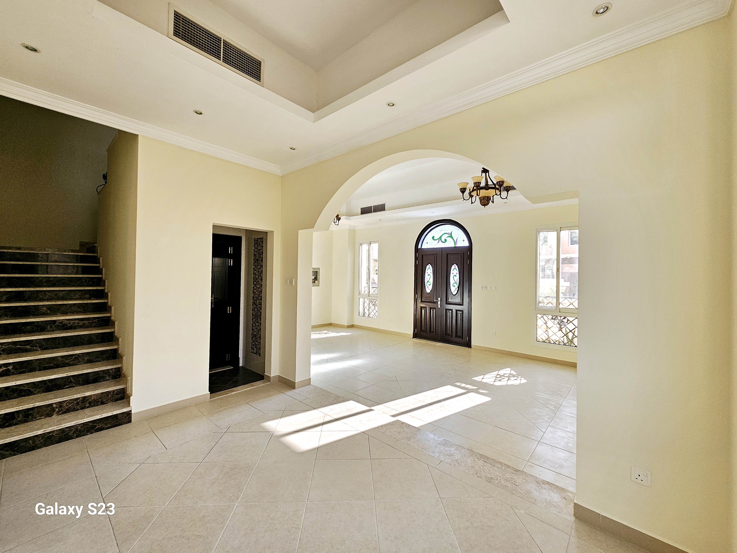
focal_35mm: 13
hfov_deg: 106.2
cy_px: 276
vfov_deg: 89.9
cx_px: 368
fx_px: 277
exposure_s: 1/50
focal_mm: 2.2
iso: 64
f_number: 2.2
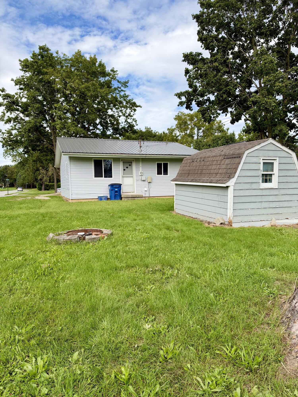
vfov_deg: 71.6
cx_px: 149
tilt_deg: -0.4
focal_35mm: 24
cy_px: 198
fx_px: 275
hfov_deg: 56.8
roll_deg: +1.6
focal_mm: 6.93
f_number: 1.8
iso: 64
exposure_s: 1/2088
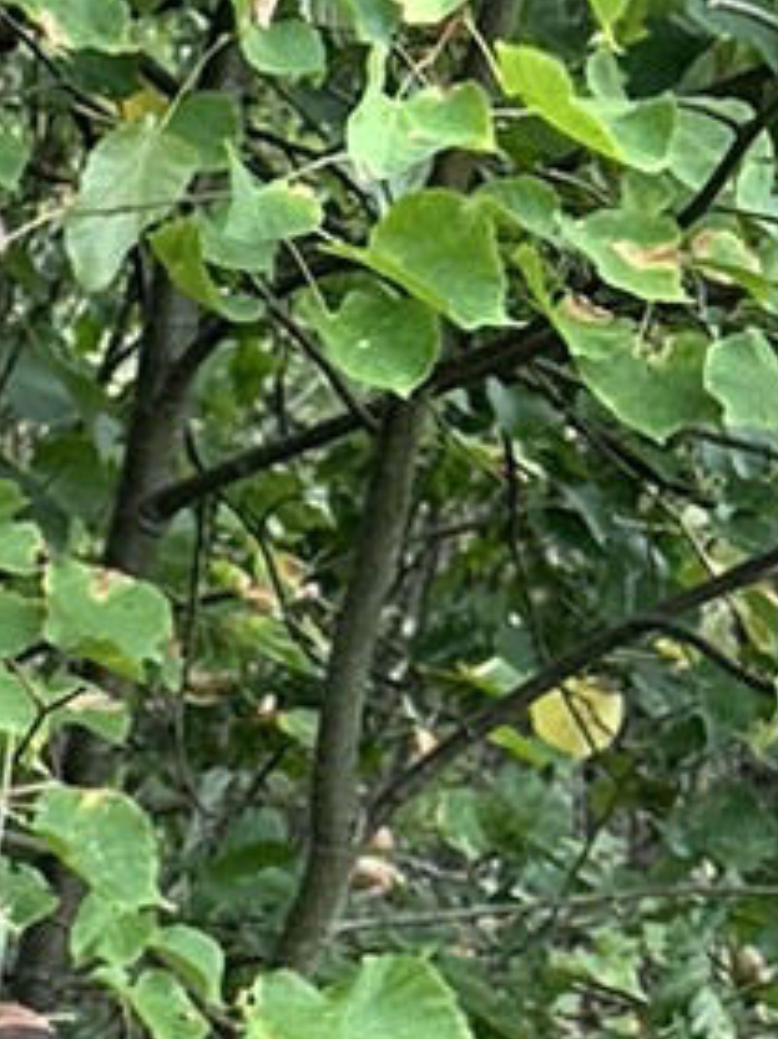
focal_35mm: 177
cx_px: -1208
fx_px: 5312
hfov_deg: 7.7
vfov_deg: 10.6
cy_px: 1734
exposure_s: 1/121
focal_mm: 6.9
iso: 80
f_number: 1.8
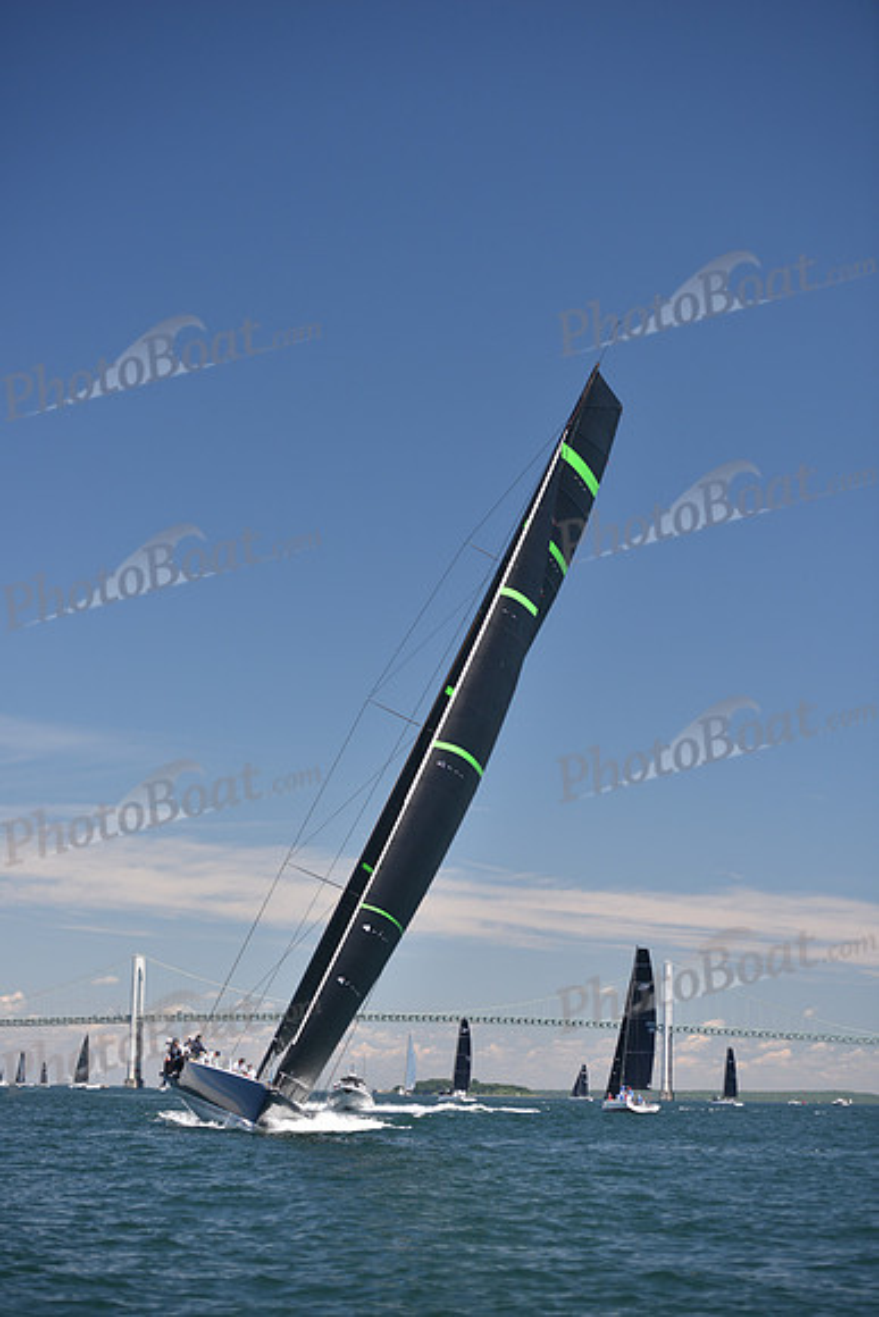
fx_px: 2562
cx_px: 440
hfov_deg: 19.5
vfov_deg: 28.8
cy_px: 658
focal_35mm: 70
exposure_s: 1/1000
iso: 200
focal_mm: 70
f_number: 3.5
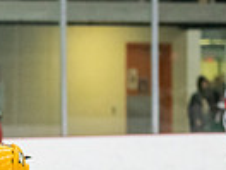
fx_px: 2226
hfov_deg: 5.8
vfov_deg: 4.3
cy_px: 255
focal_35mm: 341
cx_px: -21
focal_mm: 70
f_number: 2.8
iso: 4000
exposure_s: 1/800
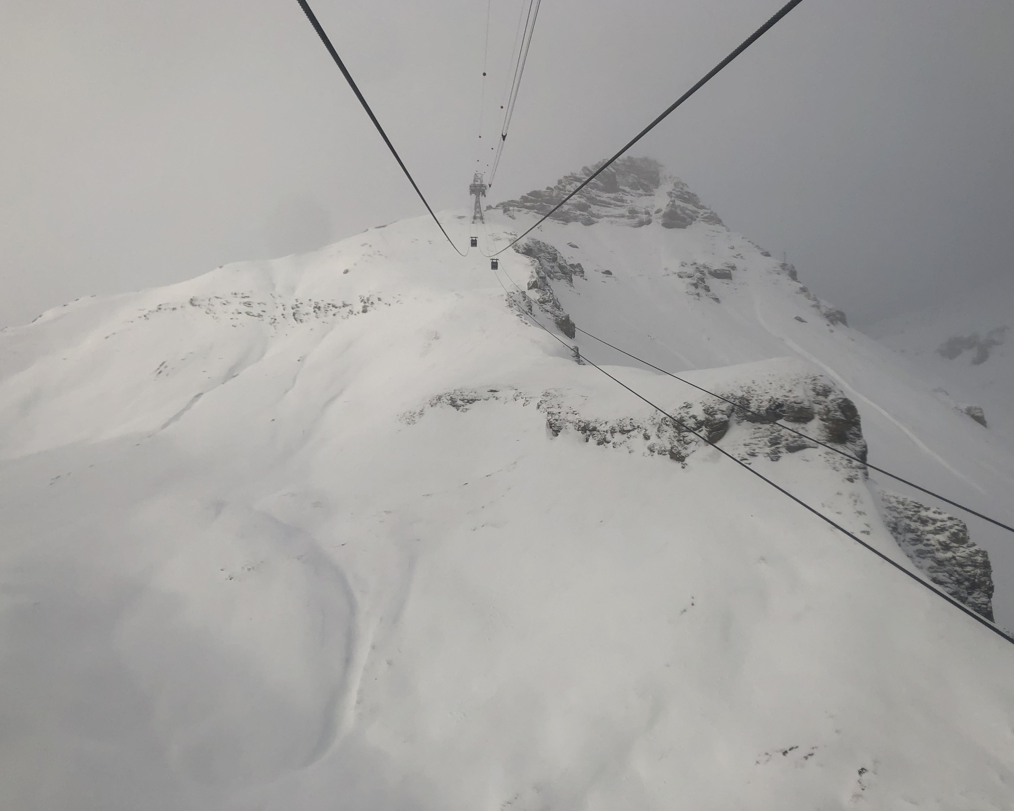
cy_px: 396
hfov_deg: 58.7
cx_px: 537
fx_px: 900
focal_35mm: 30
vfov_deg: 48.5
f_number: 1.8
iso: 20
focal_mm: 4
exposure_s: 1/2288
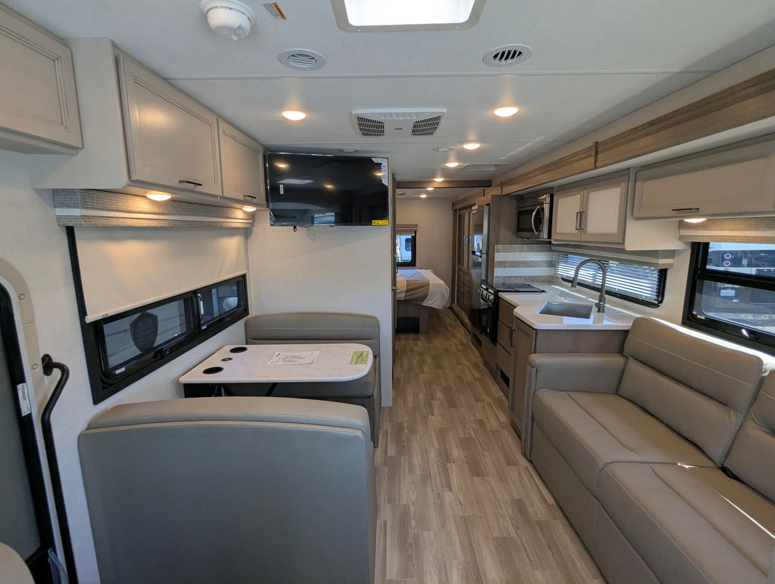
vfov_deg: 78.2
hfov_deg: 94.4
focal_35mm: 16
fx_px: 359
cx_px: 388
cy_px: 292
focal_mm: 2.35
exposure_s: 1/222
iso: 125
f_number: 2.2
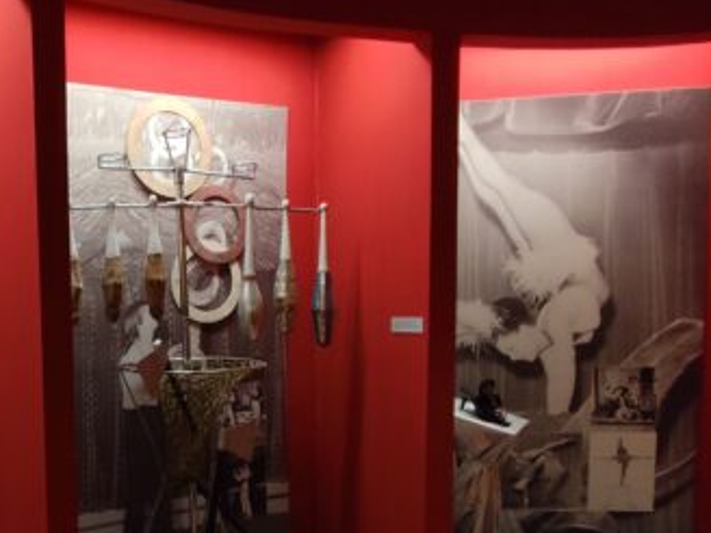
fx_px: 678
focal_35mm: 33
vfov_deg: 42.1
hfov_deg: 49.9
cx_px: 87
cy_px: 373
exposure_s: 1/33.3
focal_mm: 1.65
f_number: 2.2
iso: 400
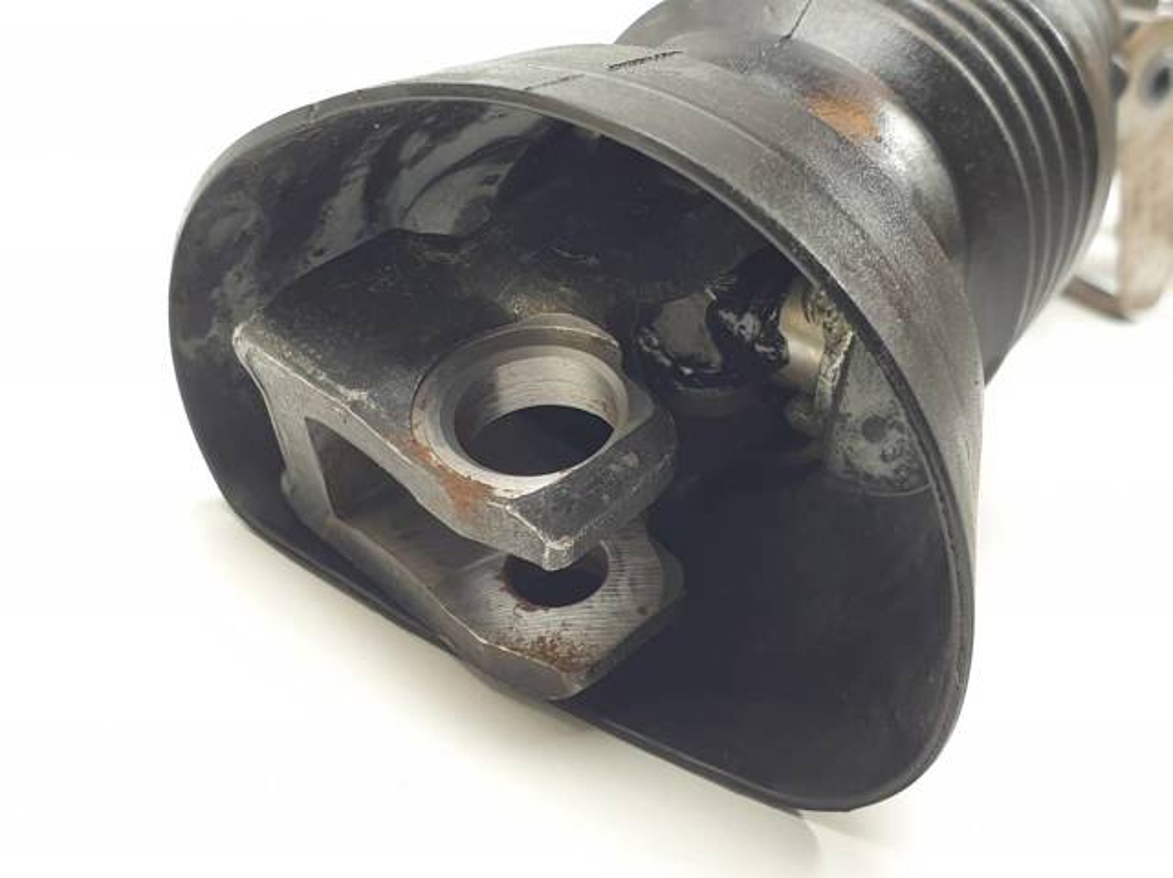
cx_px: 586
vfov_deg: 53.0
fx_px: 880
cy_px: 439
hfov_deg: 67.3
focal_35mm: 26
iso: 80
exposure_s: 1/50
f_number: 2.4
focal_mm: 4.3
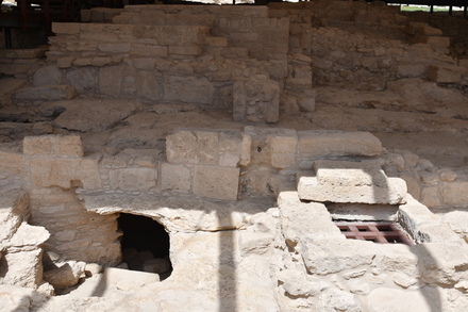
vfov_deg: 36.8
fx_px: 468
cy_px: 156
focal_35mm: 36
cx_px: 234
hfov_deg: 53.1
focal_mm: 24
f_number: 8
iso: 250
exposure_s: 1/640
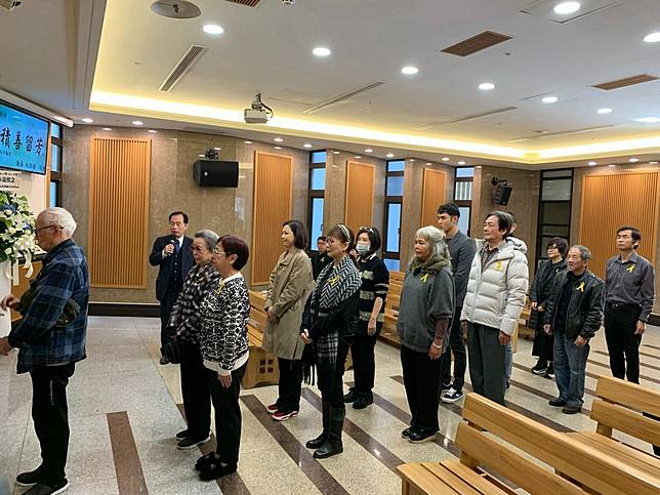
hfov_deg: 67.3
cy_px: 248
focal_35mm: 26
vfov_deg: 53.1
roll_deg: -3.3
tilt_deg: -1.8
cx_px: 330
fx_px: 496
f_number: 1.8
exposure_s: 1/60
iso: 160
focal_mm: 4.25
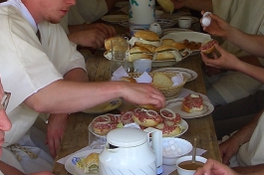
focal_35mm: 88
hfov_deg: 23.1
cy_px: 44
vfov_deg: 15.4
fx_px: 645
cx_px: 111
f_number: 4.3
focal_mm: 5.8
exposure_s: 1/80
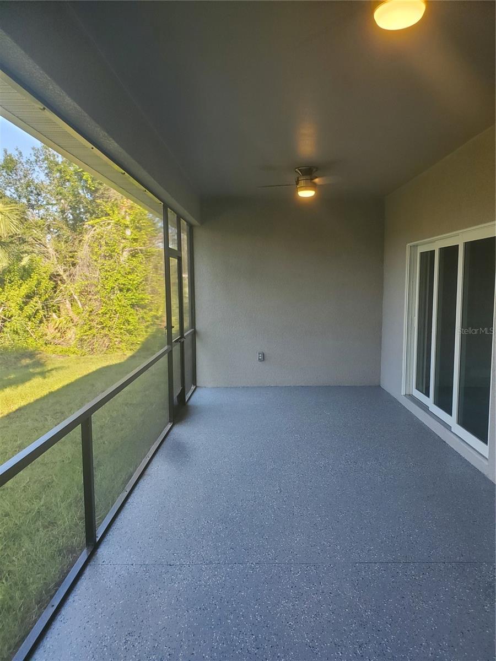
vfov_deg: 67.3
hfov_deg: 53.1
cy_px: 330
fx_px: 497
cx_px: 248
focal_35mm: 26
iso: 125
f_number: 2.4
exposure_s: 1/120
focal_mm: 4.3
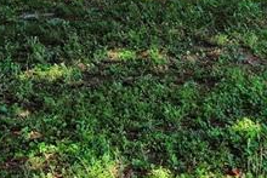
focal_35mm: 135
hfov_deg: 15.0
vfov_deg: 9.5
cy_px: -182
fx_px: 1002
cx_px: 239
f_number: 9
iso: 100
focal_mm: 10.57
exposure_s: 1/320
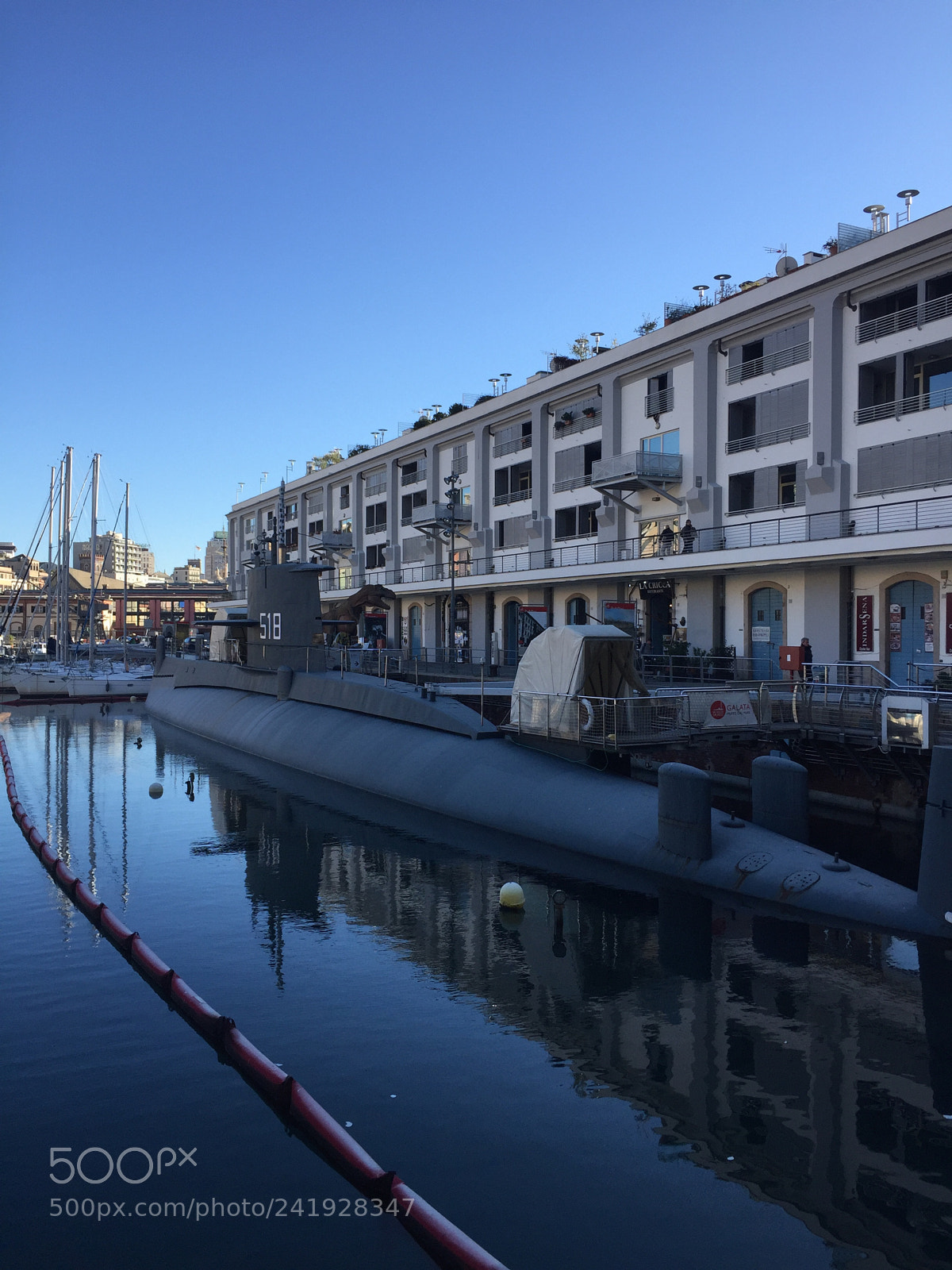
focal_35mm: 29
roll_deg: -0.2
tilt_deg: -0.6
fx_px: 1063
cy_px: 635
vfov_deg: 61.7
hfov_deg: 48.2
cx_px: 476
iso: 32
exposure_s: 1/920
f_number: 2.2
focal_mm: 4.15
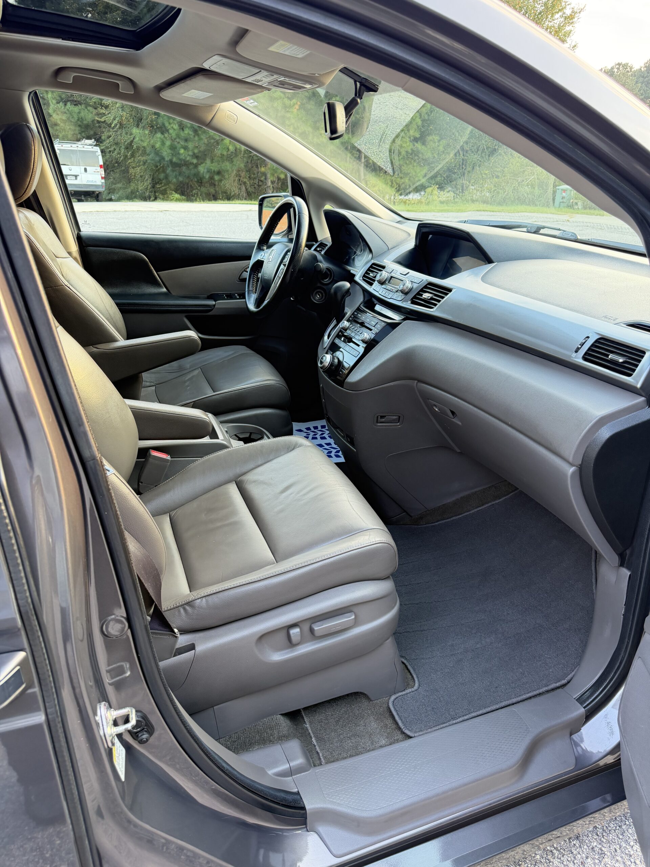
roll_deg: -1.2
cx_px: 325
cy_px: 434
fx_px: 601
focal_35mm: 24
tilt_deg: -24.9
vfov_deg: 71.6
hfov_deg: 56.8
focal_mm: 6.76
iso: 200
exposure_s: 1/60
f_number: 1.78
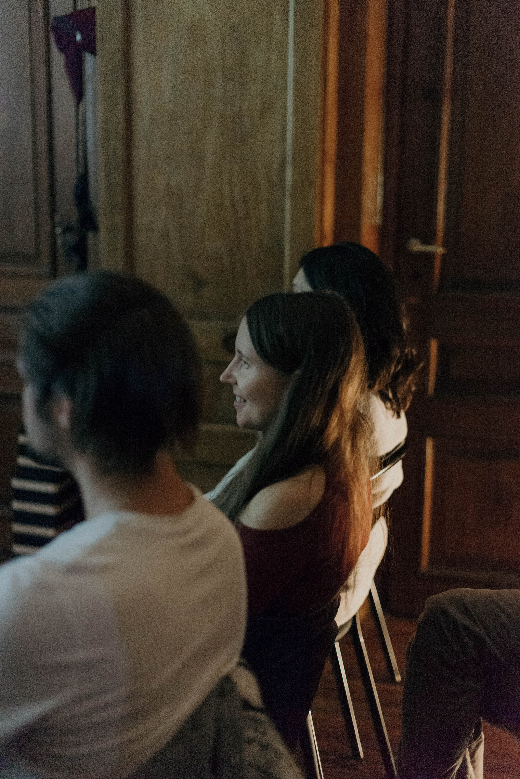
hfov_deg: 27.0
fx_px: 1082
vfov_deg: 39.6
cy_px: 390
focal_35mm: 50
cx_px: 260
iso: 6400
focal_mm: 50
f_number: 1.8
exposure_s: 1/100
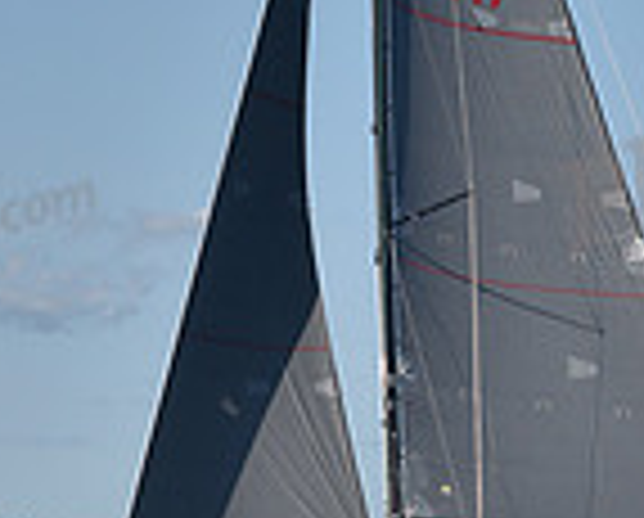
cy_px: -36
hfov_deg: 5.1
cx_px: 331
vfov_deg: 4.1
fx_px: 7258
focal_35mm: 380
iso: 250
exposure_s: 1/1000
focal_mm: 100
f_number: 5
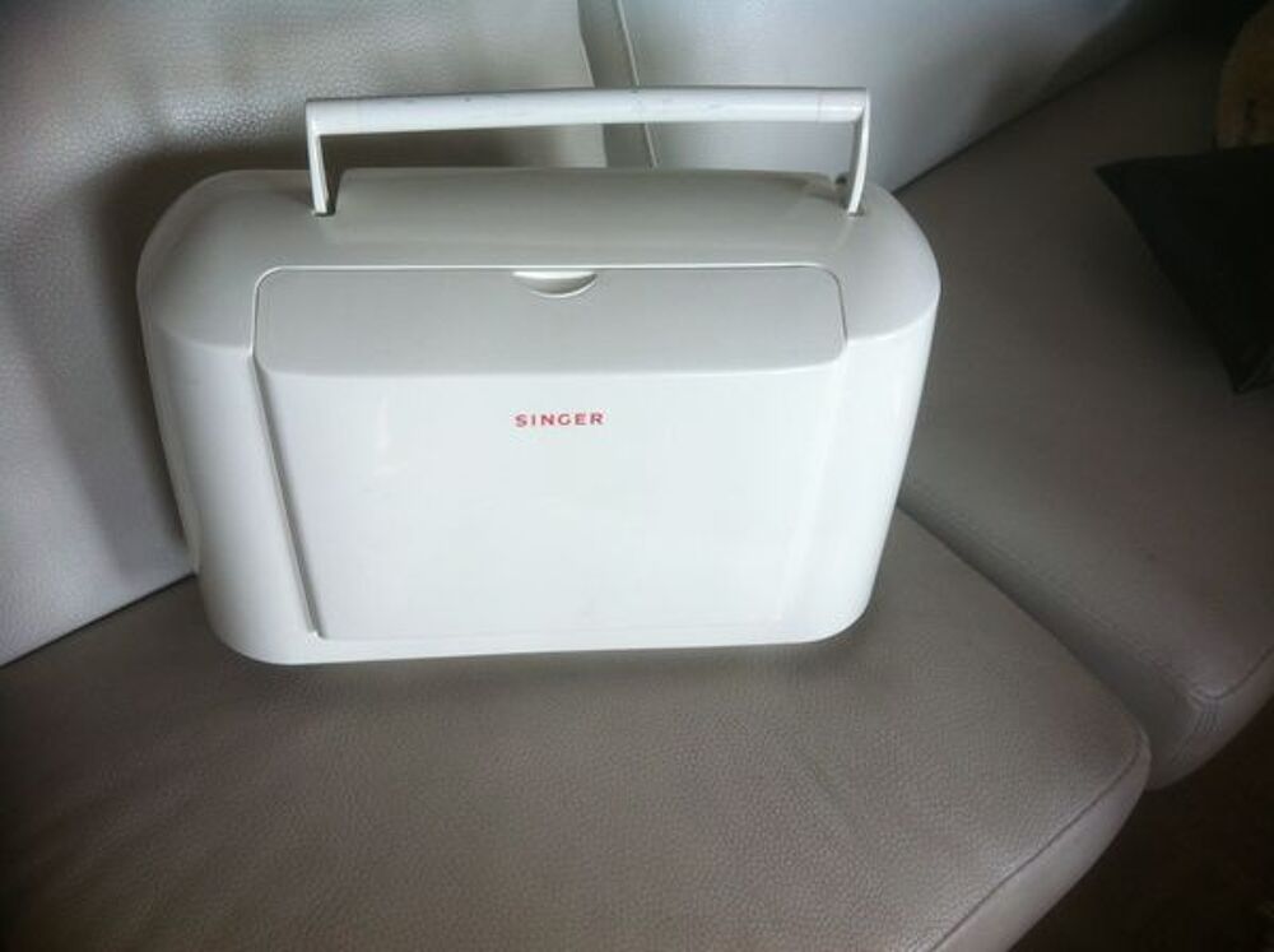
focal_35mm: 35
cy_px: 476
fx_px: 1286
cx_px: 637
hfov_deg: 52.7
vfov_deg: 40.6
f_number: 2.8
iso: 80
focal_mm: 3.85
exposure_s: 1/154
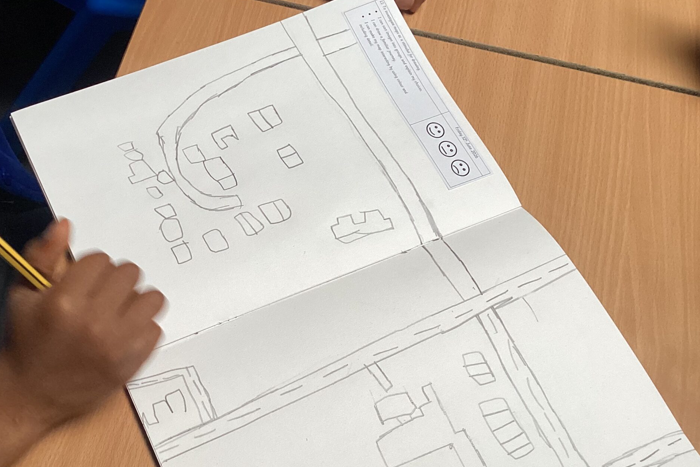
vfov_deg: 30.4
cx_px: 242
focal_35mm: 44
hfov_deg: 44.0
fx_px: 856
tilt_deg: -61.9
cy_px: 295
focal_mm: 3.3
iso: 100
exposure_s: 1/120
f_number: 2.4
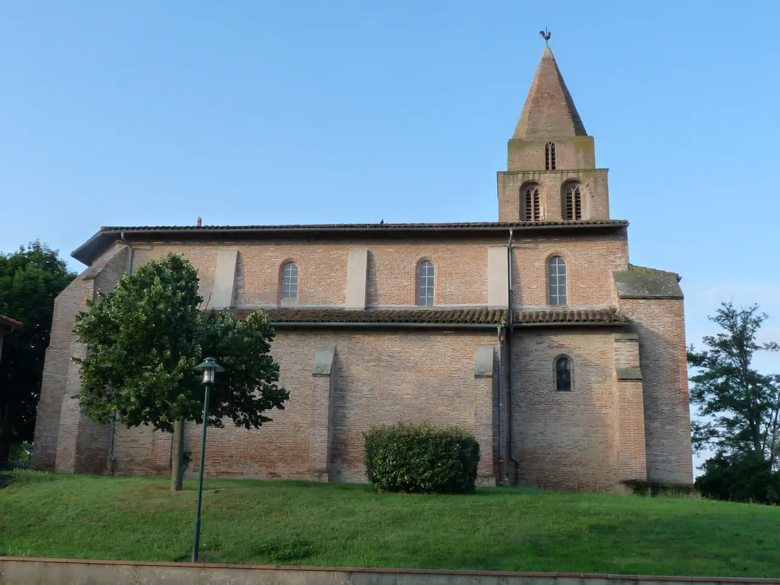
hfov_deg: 47.9
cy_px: 292
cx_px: 390
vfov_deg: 36.8
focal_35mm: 39
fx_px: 879
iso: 160
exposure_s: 1/200
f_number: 5
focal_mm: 4.8
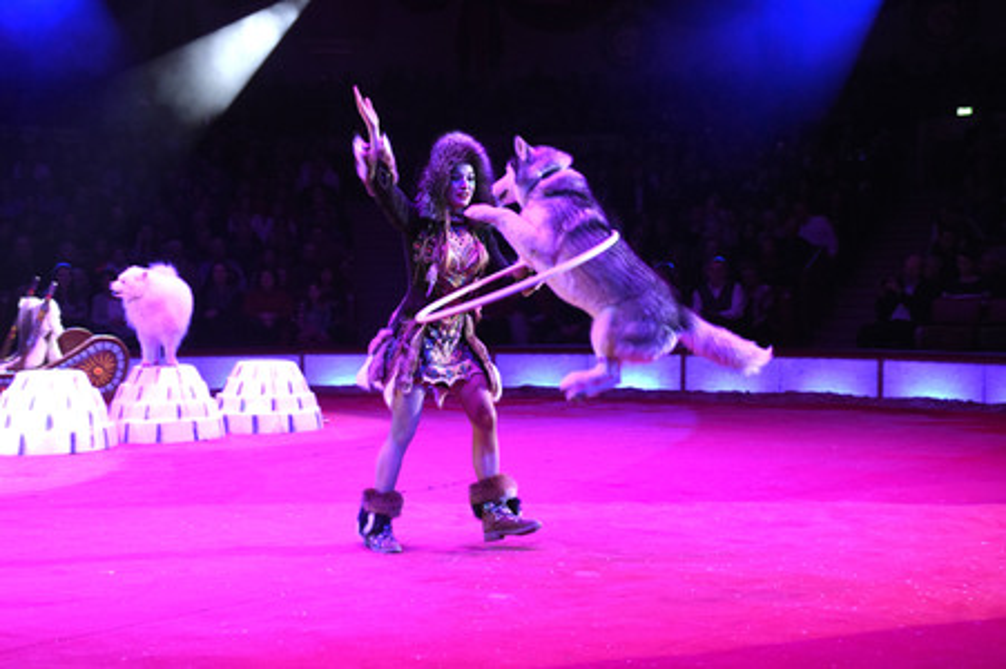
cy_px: 334
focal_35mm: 51
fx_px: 1424
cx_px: 503
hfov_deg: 38.9
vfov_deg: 26.4
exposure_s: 1/160
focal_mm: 34
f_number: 6.3
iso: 2500
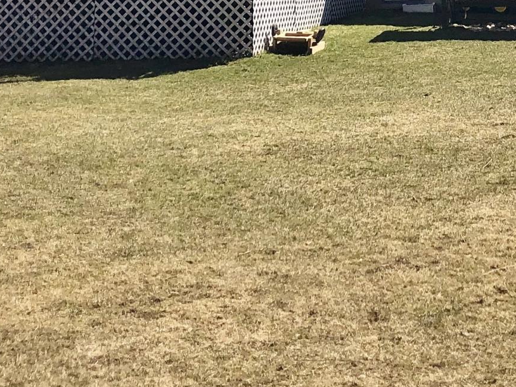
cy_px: -199
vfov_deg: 14.2
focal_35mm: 97
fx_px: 1446
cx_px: 449
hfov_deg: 19.9
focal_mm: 3.99
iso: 20
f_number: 1.8
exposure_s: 1/2288
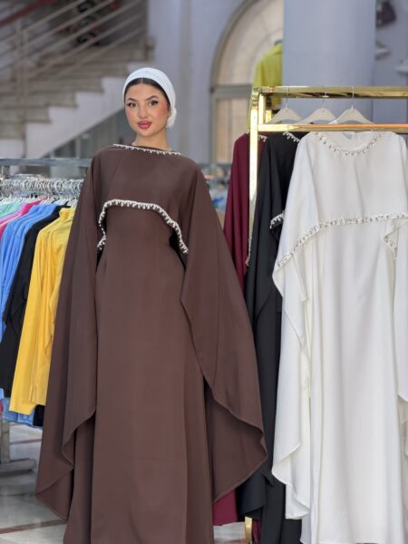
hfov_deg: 14.8
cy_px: 272
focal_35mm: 100
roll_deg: -0.7
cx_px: 204
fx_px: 1572
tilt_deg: -4.5
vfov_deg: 19.6
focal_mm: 16.89
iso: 200
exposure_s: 1/100
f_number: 2.8
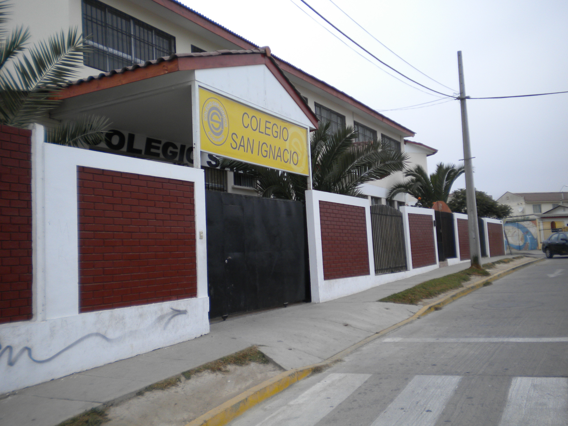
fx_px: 574
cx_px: 284
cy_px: 213
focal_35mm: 35
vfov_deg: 40.7
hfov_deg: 52.6
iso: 80
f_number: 3.1
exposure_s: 1/154
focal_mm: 6.3
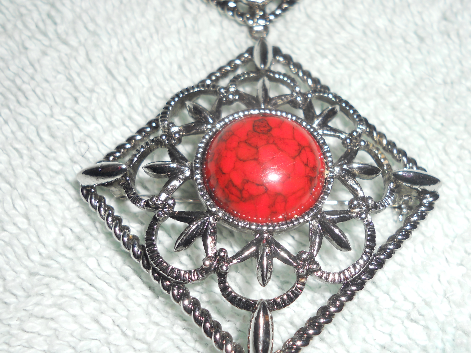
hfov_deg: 42.8
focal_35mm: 44
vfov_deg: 32.9
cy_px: 169
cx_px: 277
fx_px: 599
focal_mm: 5.8
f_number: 8.8
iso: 80
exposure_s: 1/25
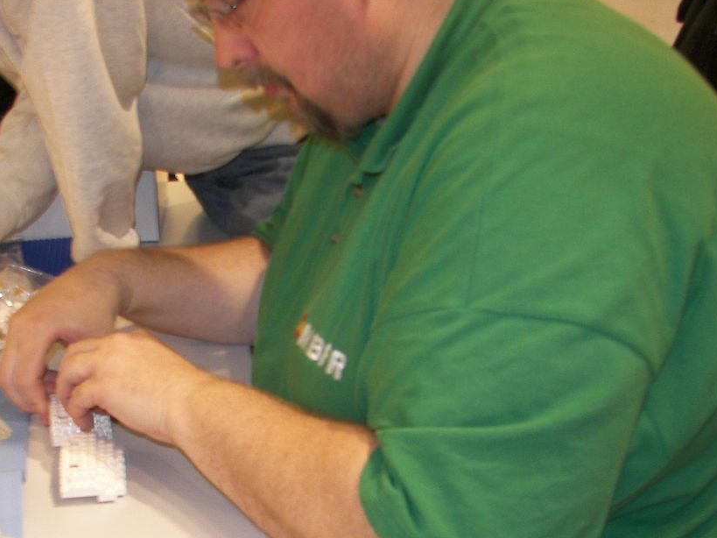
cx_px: 230
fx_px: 1180
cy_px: 417
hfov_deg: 33.4
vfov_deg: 25.3
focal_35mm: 57
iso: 100
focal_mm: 6
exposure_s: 1/30
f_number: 2.8
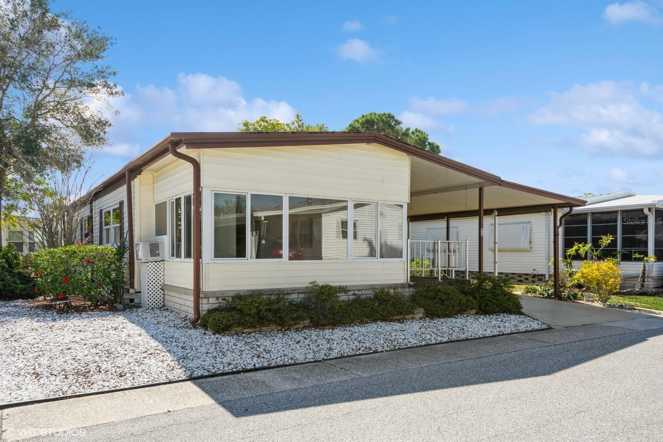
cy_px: 221
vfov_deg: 50.4
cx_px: 332
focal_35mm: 26
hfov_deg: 70.4
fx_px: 469
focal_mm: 17
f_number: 8
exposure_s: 1/800
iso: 320
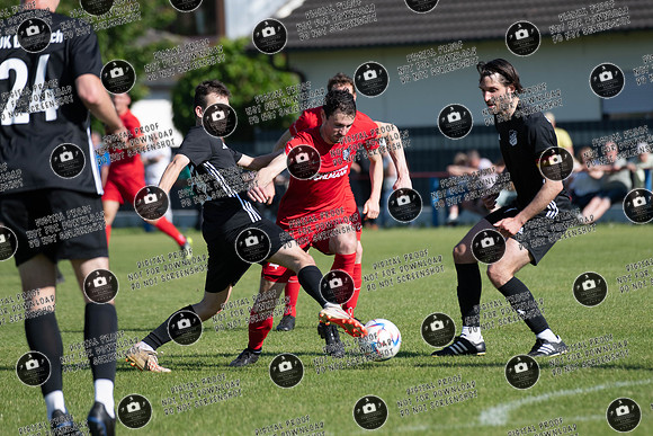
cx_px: 358
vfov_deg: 4.2
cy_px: 213
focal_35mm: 331
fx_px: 6000
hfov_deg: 6.2
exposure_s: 1/1600
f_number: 5.6
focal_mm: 300
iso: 360
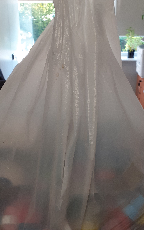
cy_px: 118
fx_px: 245
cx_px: 77
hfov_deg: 32.8
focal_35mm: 39
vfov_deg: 50.4
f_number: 1.9
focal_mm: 3.6
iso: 50
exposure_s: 1/100
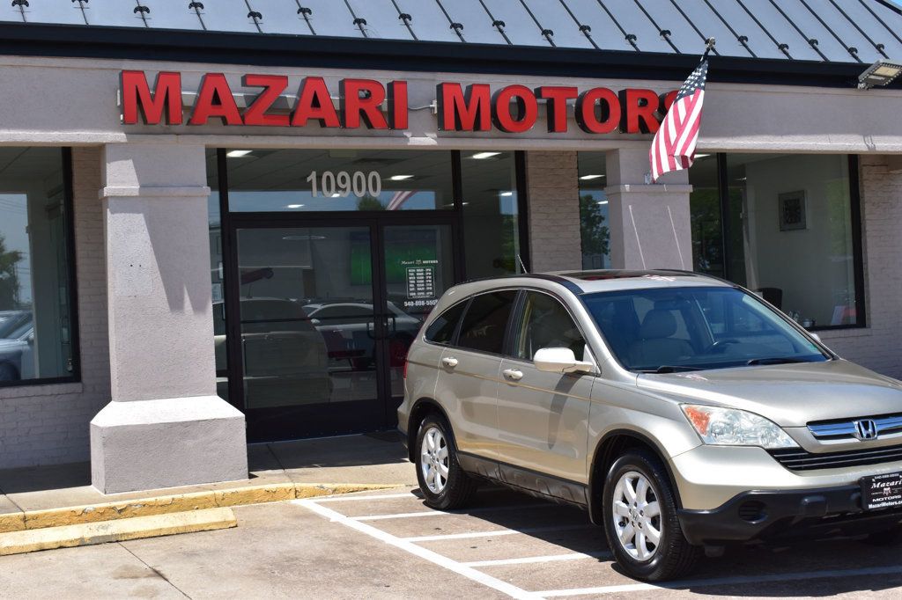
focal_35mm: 51
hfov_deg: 38.9
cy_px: 300
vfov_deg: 26.5
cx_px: 451
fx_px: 1277
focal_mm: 34
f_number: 11
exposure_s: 1/500
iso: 400
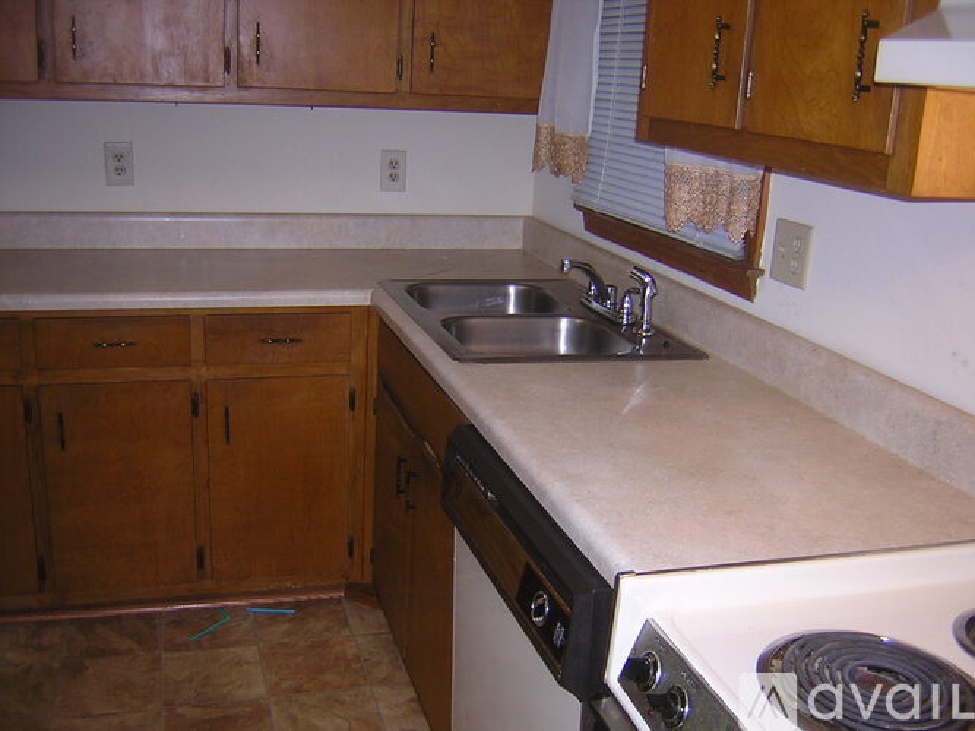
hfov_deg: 51.4
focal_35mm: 36
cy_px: 366
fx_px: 1014
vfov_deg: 39.6
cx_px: 488
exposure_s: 1/60.1
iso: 100
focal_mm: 4.7
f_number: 2.6
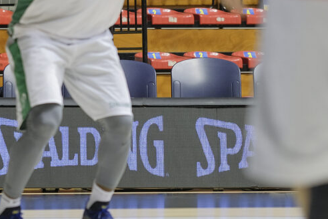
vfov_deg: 4.9
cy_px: 53
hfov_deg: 7.3
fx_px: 2560
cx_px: 71
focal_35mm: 281
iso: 320
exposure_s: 1/250
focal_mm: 90
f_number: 2
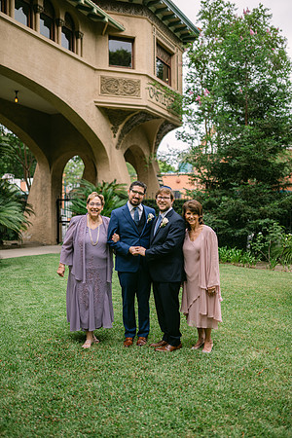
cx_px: 146
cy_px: 219
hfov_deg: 37.9
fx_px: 426
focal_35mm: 35
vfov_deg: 54.4
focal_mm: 35
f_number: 1.4
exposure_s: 1/2500
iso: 110
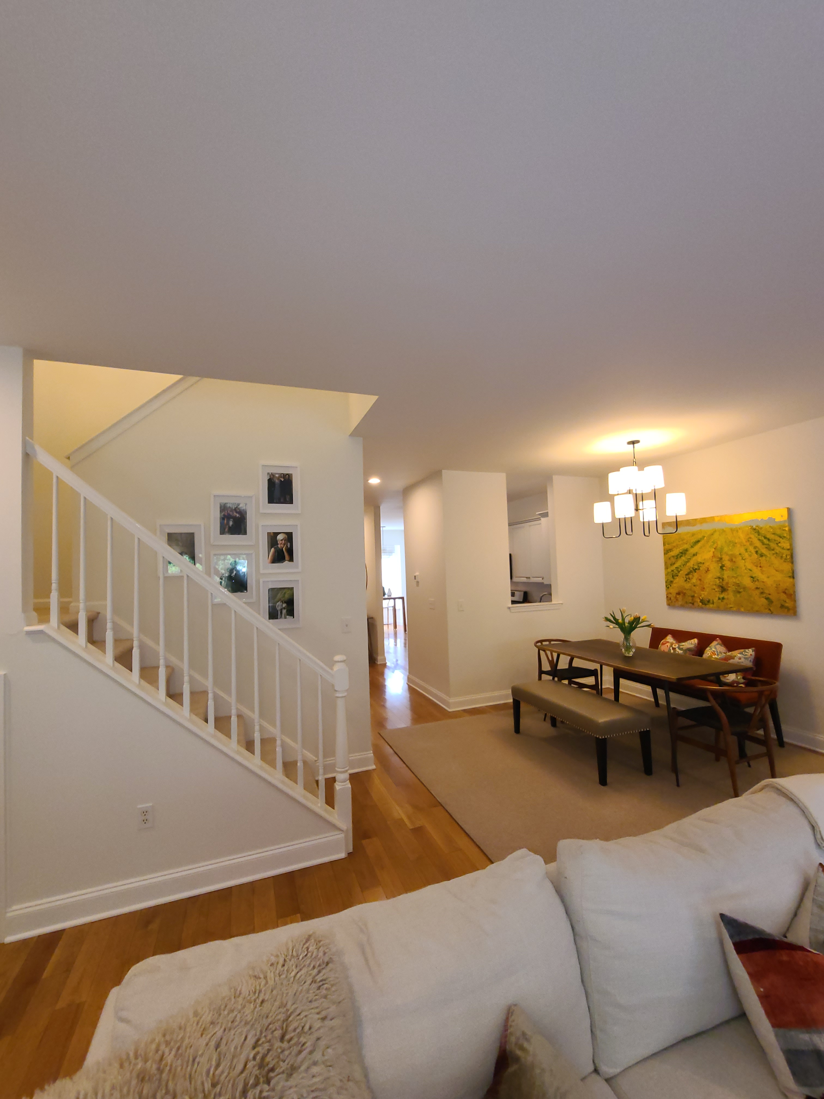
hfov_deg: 89.9
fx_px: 413
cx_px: 412
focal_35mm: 13
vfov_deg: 106.2
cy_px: 550
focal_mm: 2.2
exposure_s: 1/60
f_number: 2.2
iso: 250
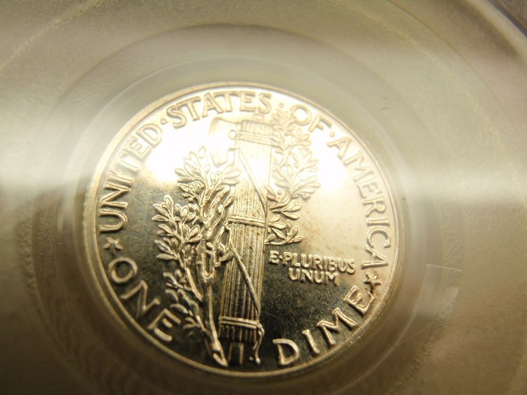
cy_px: 198
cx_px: 264
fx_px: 609
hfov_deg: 46.8
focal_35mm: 40
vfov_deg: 36.0
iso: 64
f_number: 3.9
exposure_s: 1/50
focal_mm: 7.25
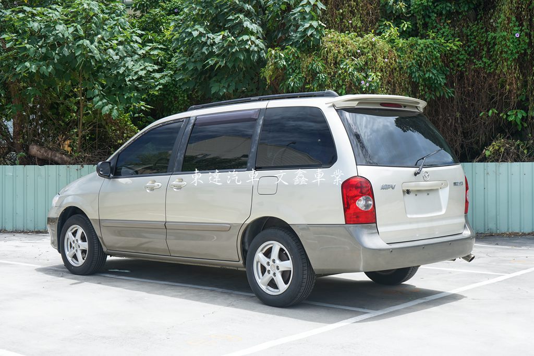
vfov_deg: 28.1
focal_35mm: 48
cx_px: 267
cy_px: 178
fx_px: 712
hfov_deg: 41.1
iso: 100
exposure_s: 1/125
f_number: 8
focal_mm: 48
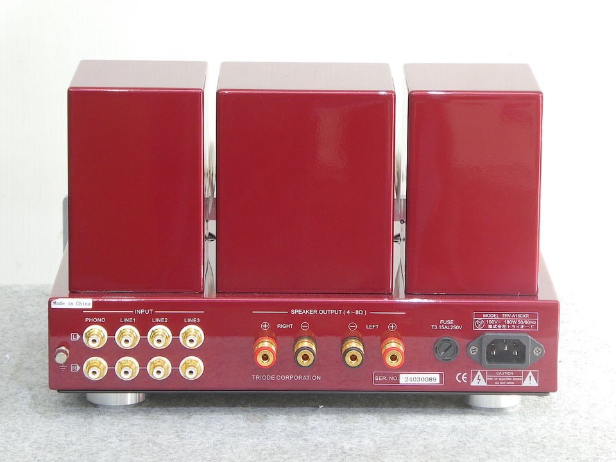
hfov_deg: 12.3
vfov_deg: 9.3
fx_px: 2847
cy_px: 231
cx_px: 308
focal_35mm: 160
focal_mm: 28.7
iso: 200
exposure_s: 1/10
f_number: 5.5
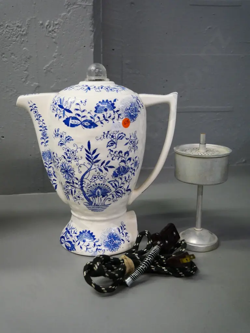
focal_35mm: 40
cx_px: 125
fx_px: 385
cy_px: 166
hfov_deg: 36.0
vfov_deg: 46.8
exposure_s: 1/320
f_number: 4.1
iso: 3200
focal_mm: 20
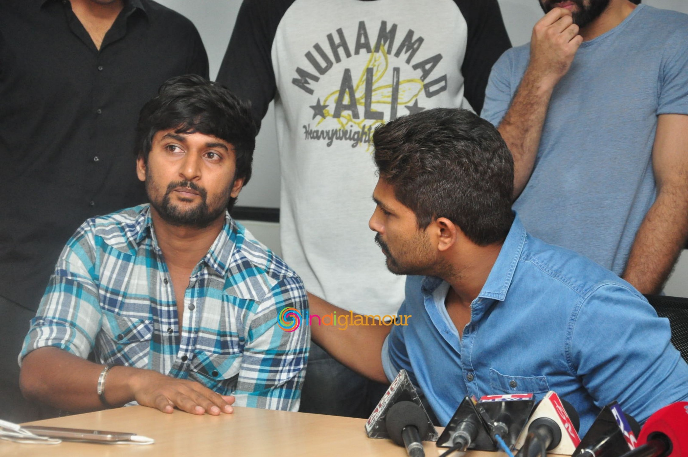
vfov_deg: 14.7
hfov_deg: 21.9
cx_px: 344
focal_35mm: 93
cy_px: 228
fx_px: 1775
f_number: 5.6
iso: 1600
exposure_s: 1/125
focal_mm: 62
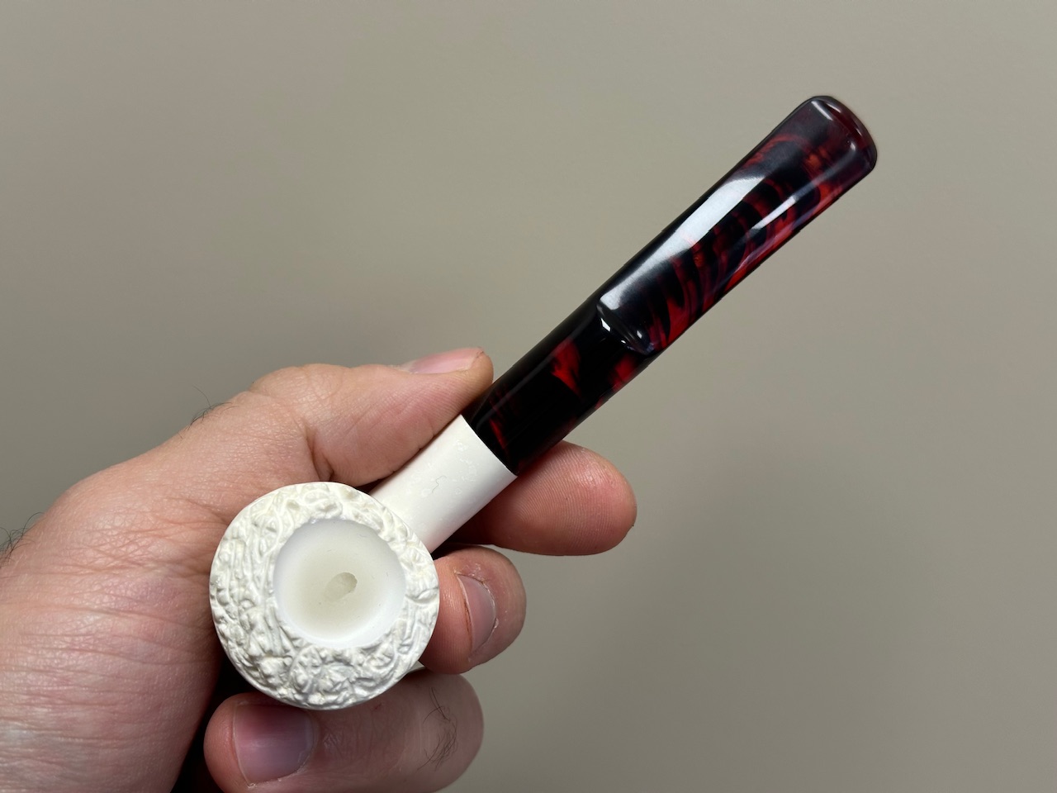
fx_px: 1466
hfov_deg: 39.7
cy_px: 396
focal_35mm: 48
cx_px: 528
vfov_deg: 30.3
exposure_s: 1/121
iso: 64
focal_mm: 6.86
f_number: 1.78
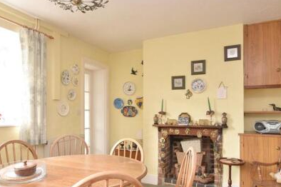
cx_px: 136
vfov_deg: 50.8
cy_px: 113
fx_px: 195
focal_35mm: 25
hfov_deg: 71.5
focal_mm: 10
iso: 500
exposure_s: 1/15
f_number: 9
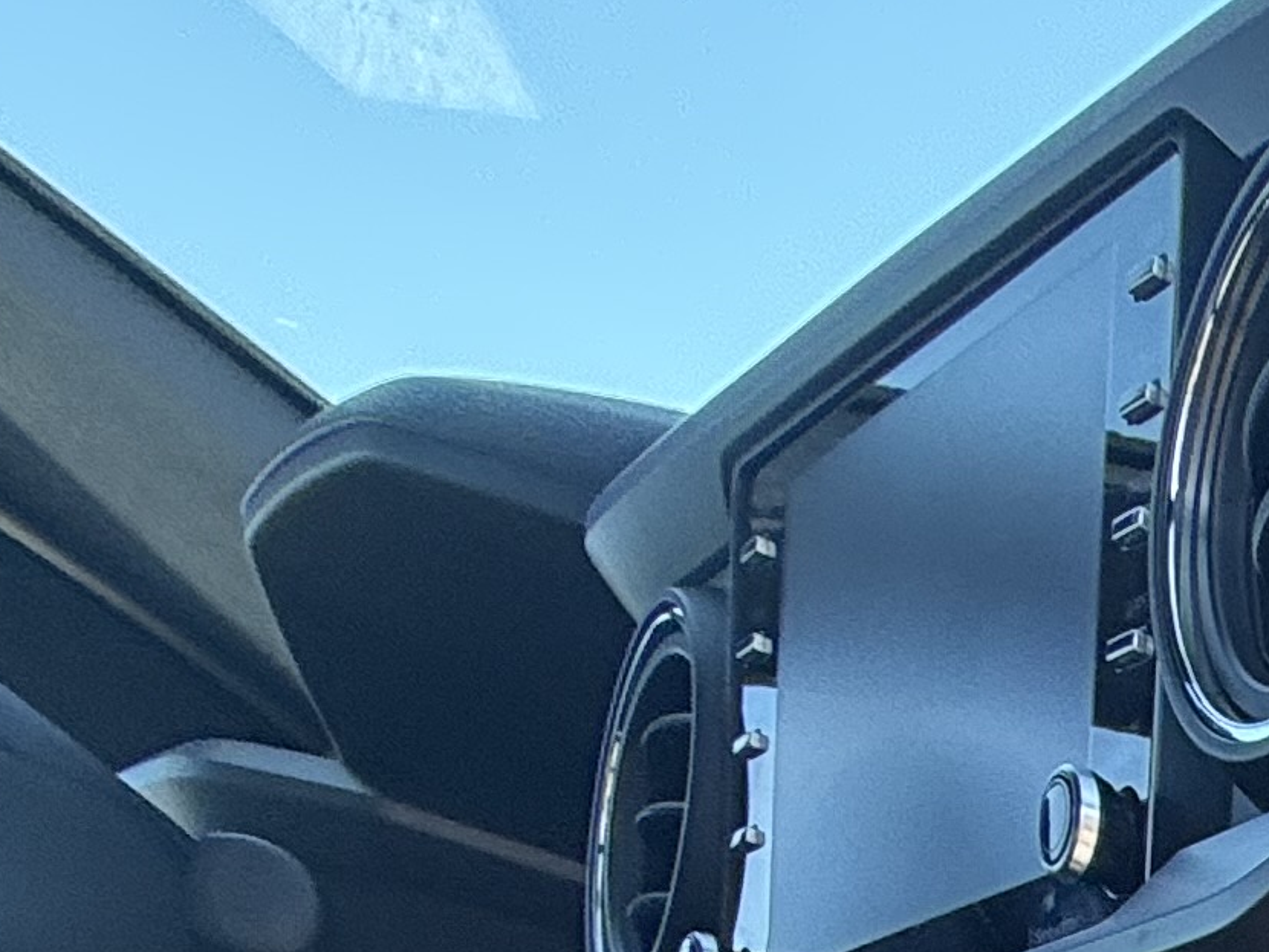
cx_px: 2839
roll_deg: +3.9
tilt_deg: -21.6
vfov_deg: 15.2
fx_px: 2494
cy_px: 2130
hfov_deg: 16.5
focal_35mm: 68
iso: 50
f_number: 2.2
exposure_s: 1/148
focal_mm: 2.22
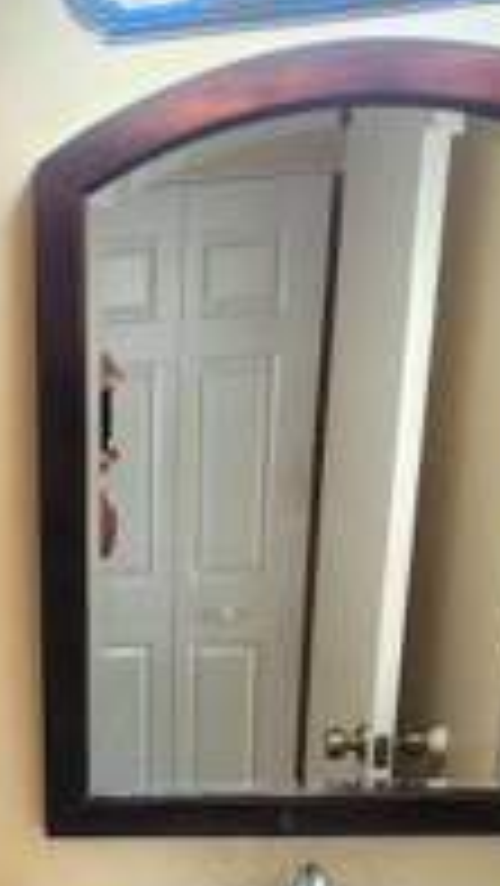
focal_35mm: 46
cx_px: -86
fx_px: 1083
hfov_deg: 23.9
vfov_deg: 39.1
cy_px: 895
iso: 160
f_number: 2.2
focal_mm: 2.2
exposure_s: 1/60.2
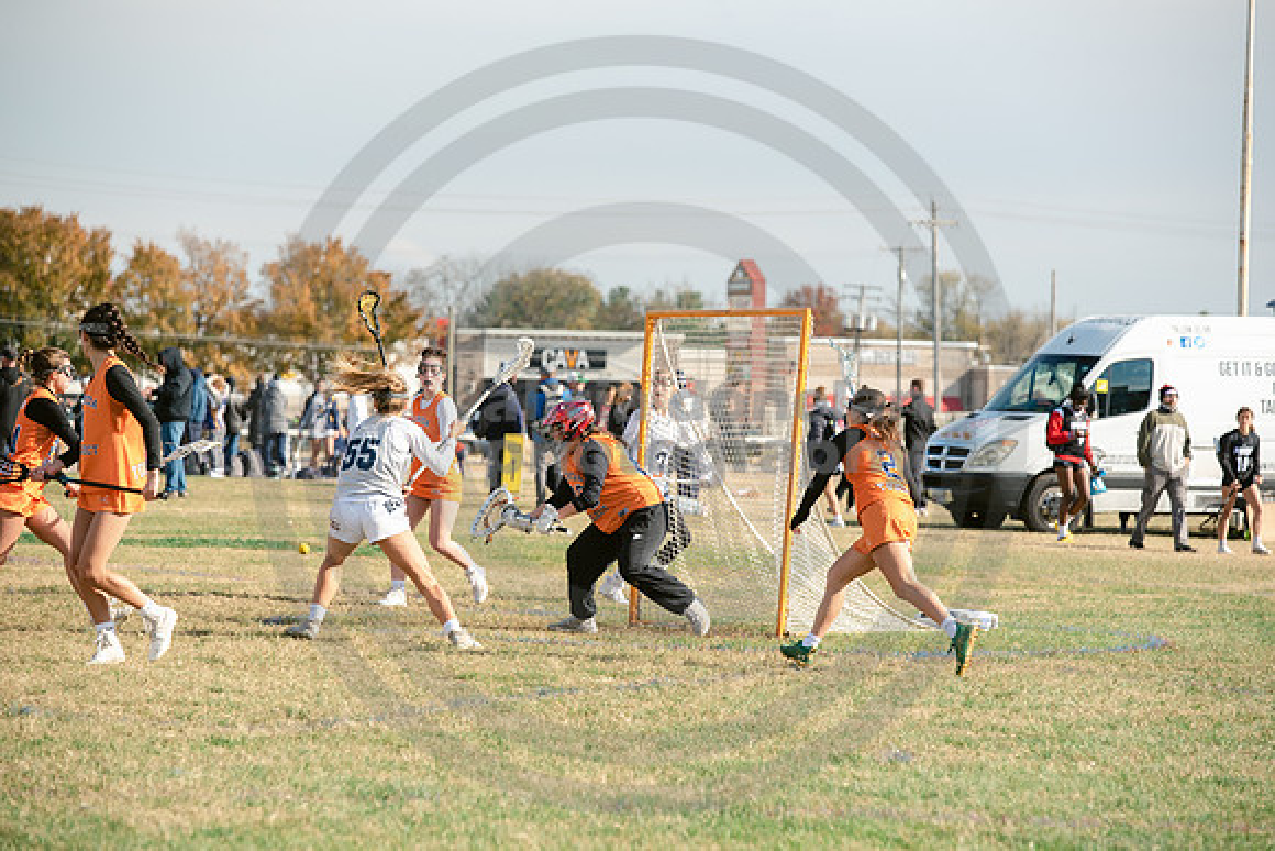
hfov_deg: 12.8
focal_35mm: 160
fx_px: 5668
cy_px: 426
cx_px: 638
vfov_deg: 8.6
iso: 250
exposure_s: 1/1600
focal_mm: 160
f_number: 5
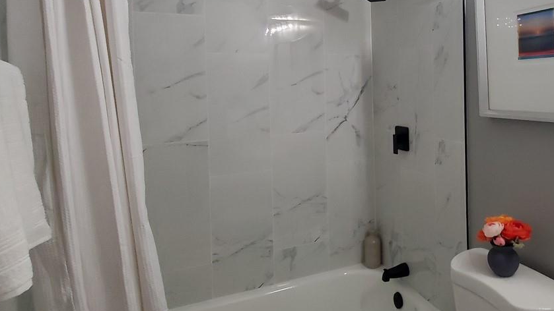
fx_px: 397
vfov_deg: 42.5
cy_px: 113
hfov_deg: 67.9
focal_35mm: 27
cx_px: 370
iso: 200
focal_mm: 1.8
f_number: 2.2
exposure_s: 1/60
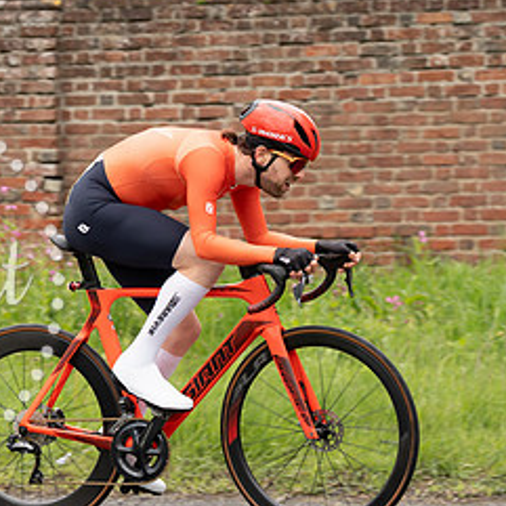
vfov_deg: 8.5
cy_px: 175
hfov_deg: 8.5
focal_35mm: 205
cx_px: 193
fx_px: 3390
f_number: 3.5
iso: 400
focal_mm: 100
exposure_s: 1/1000
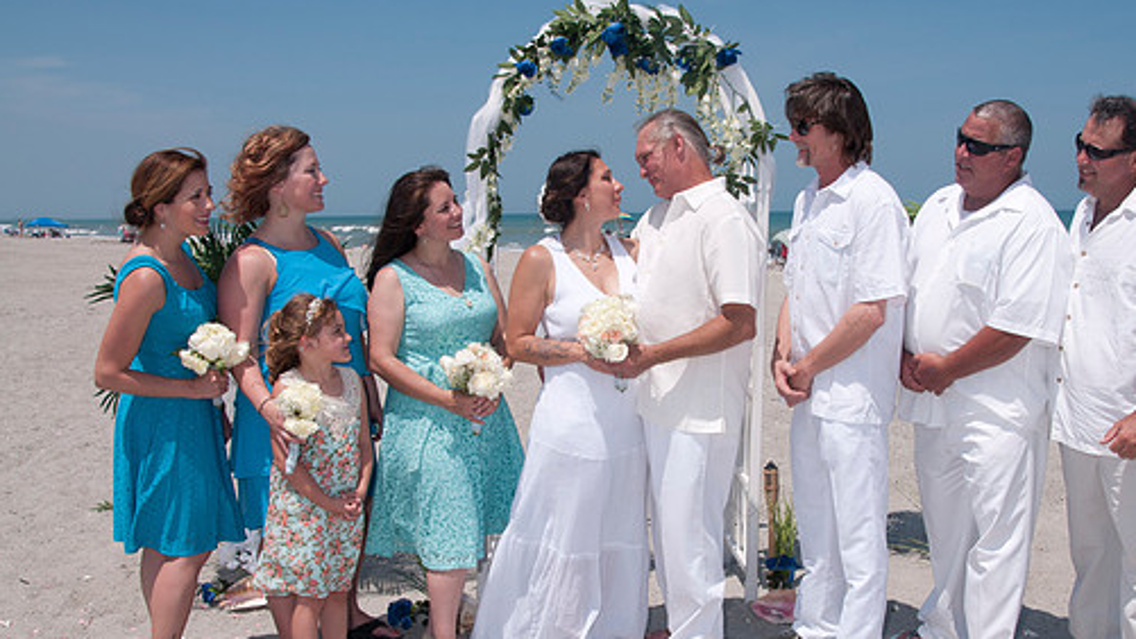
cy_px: 352
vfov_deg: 29.7
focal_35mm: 40
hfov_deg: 50.3
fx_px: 1205
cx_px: 655
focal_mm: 22
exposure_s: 1/250
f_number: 13
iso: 100
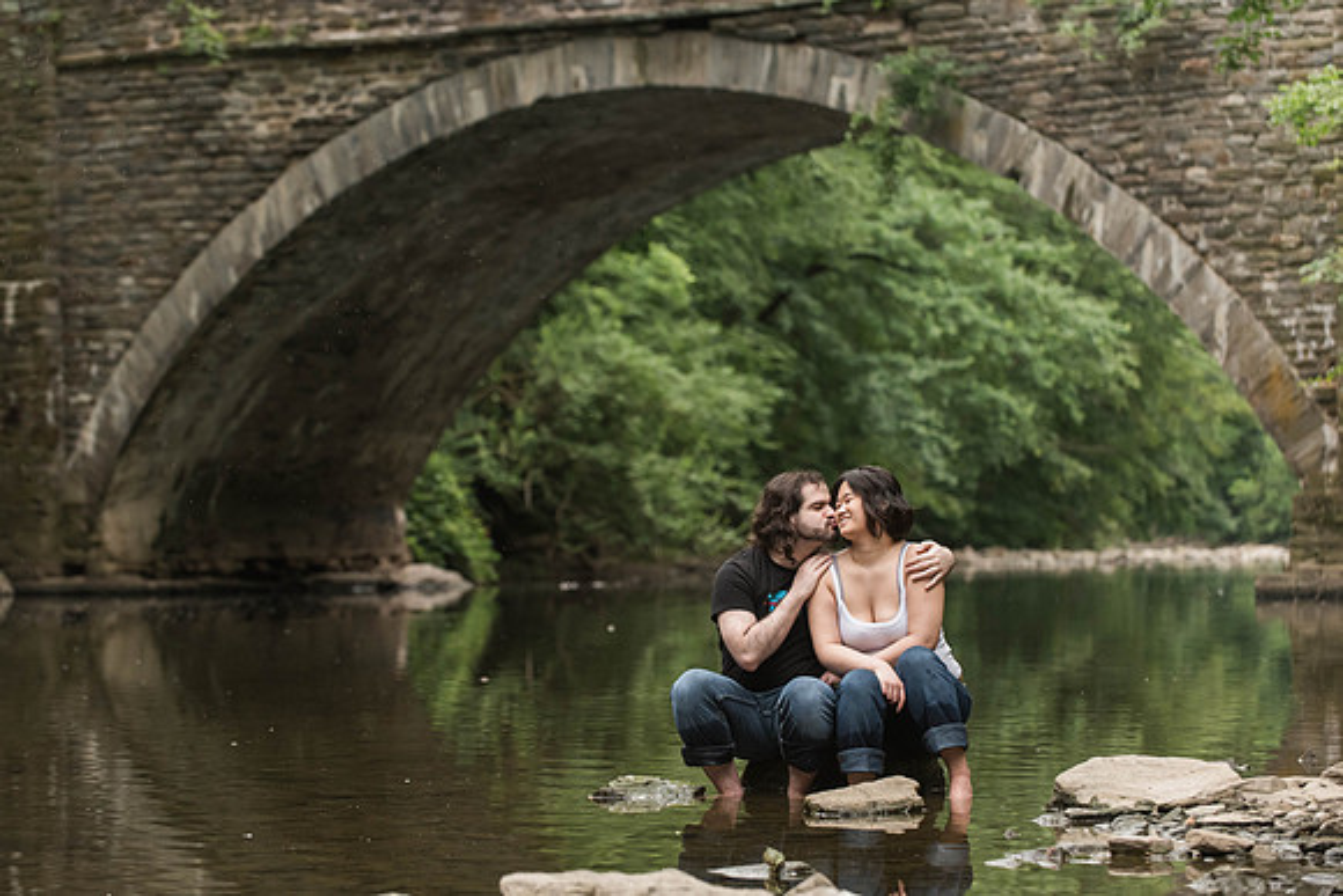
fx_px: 4155
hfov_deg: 18.4
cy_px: 445
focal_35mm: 111
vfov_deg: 12.3
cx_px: 672
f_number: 4
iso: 1600
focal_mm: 110
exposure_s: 1/250
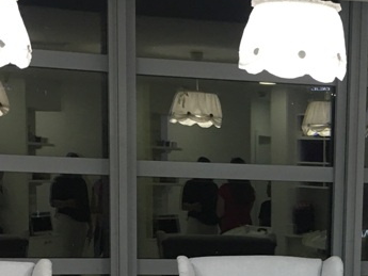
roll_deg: -2.1
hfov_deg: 22.1
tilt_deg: -9.2
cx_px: 341
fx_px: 915
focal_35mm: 86
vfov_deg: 16.6
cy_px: 314
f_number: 2.2
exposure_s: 1/33
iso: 64
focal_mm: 4.15
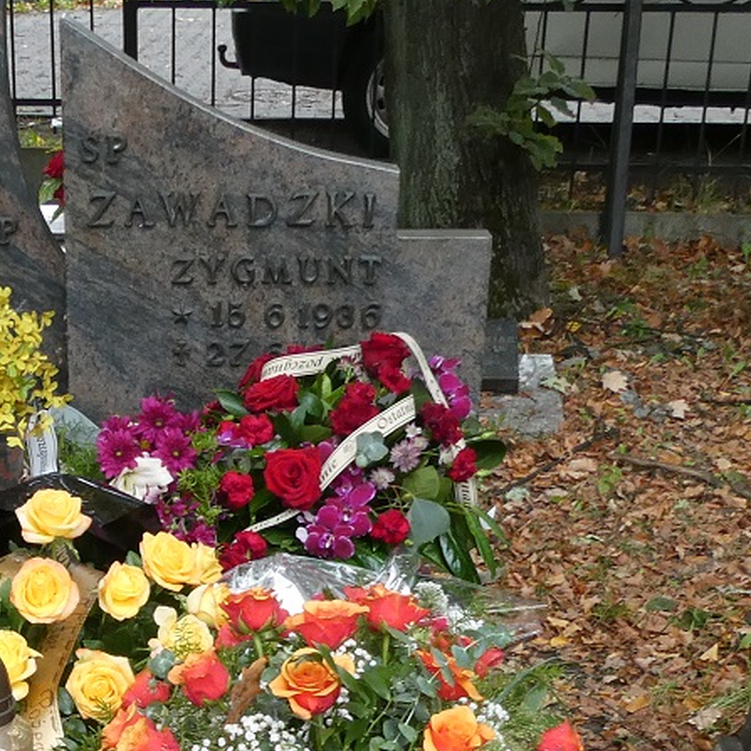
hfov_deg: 22.3
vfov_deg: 21.6
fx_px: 1865
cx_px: 96
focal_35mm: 76
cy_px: 828
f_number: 3.3
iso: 160
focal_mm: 4.3
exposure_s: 1/60
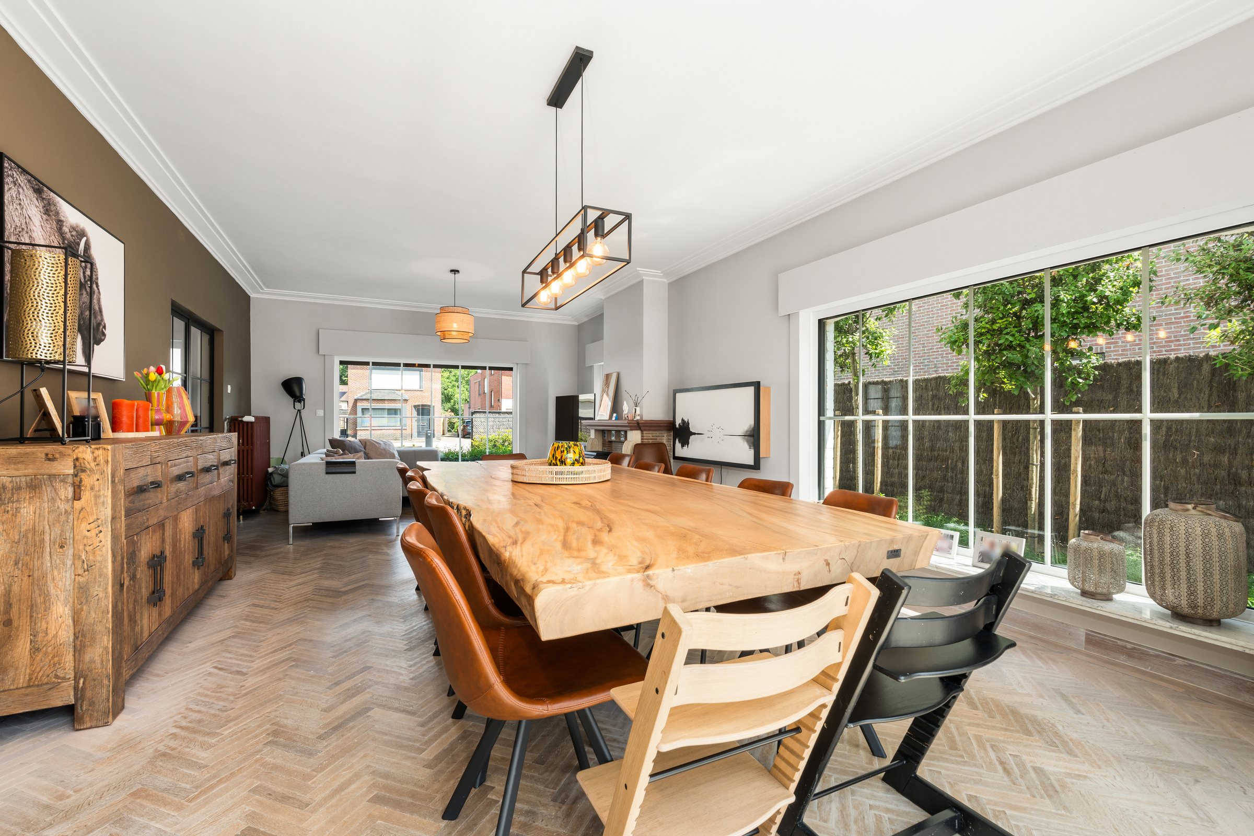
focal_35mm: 16
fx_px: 557
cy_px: 418
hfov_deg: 96.7
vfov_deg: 73.7
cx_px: 627
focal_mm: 16
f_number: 11
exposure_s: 1/5
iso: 200
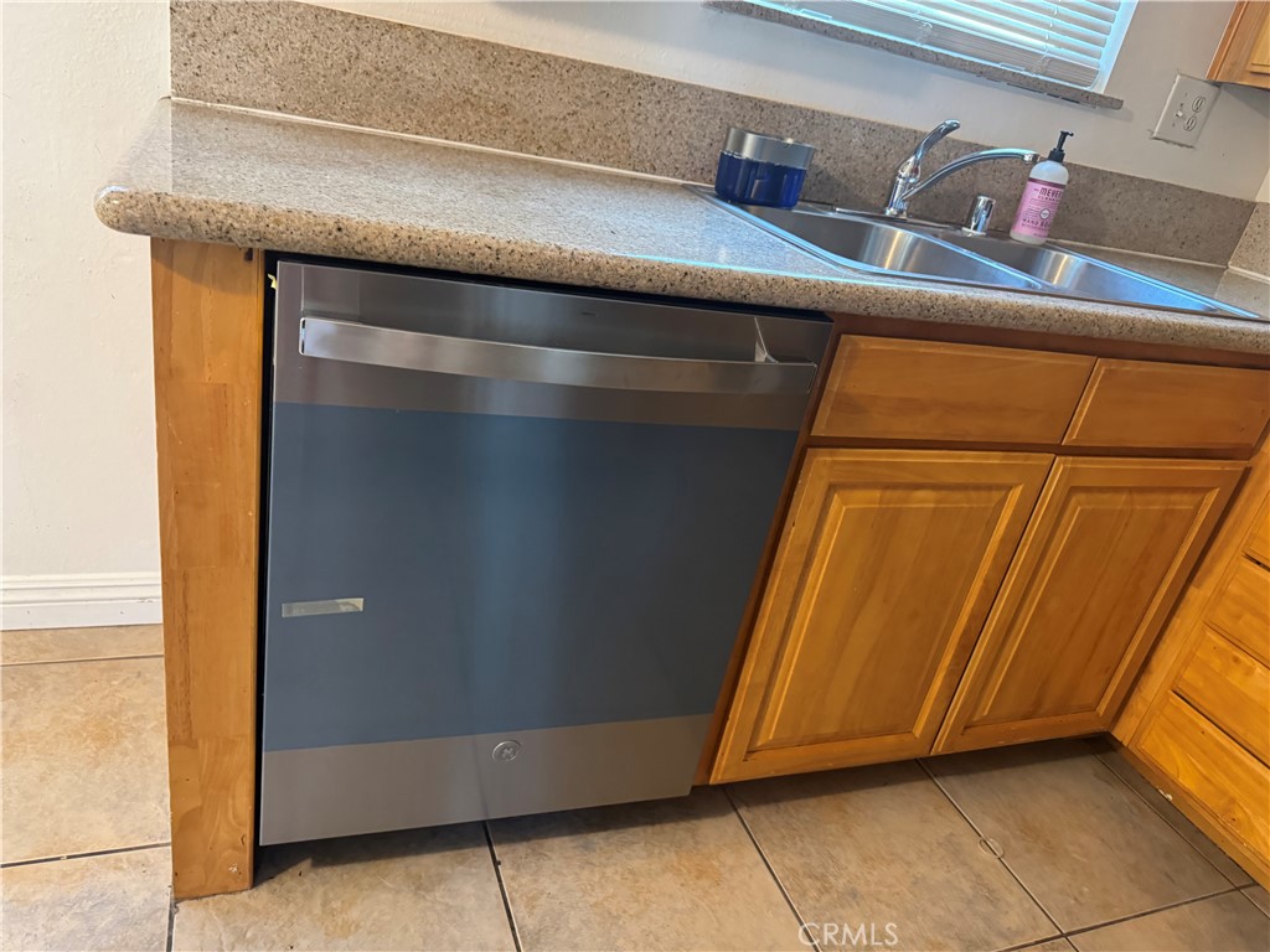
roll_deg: -13.0
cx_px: 635
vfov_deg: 56.8
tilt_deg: -26.3
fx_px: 881
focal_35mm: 24
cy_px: 476
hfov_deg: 71.6
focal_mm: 6.76
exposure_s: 1/60
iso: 500
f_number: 1.78
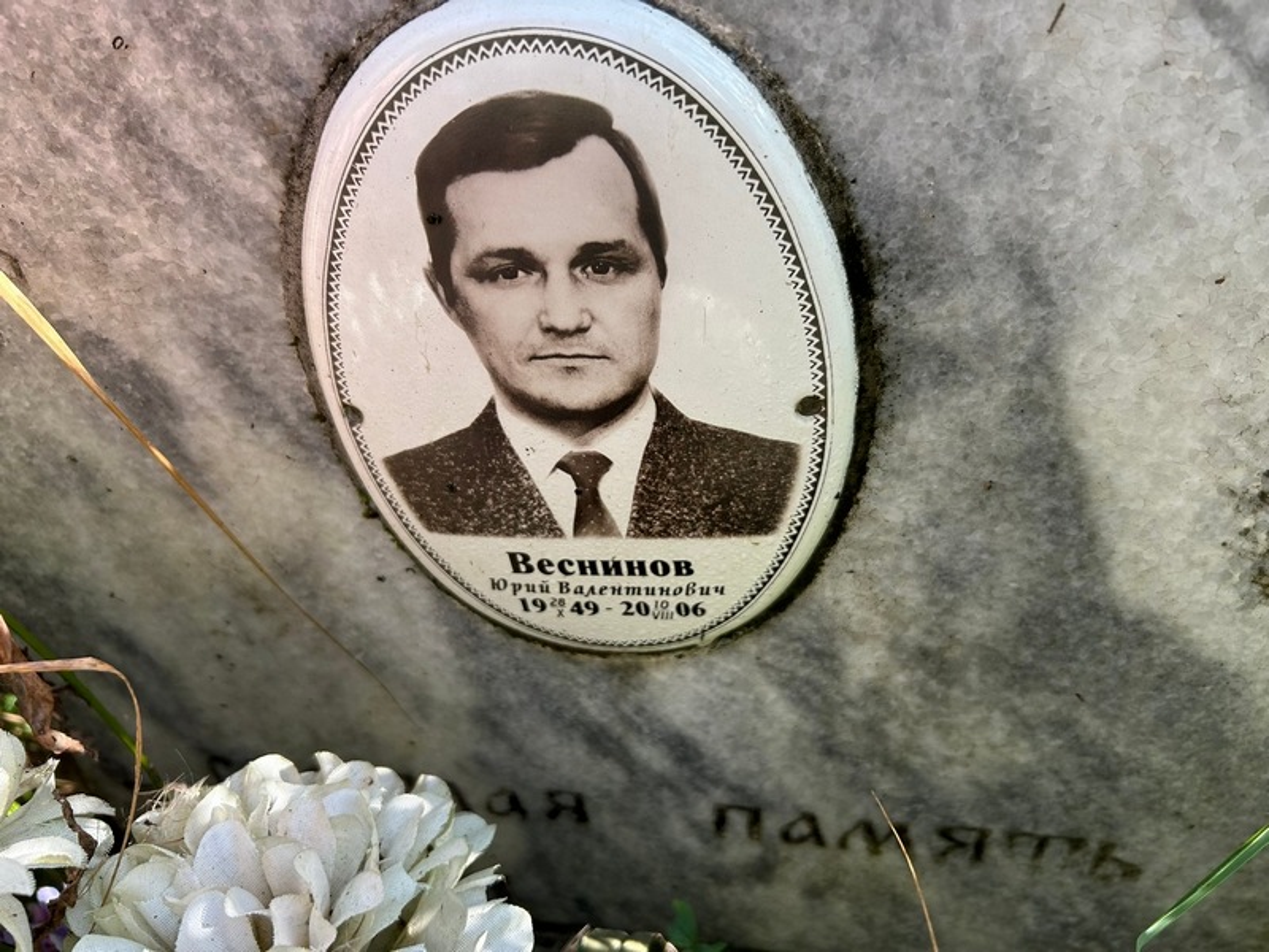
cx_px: 634
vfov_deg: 53.1
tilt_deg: -35.0
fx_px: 953
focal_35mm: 26
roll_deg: +3.6
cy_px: 476
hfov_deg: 67.3
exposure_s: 1/384
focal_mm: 5.7
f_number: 1.5
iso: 50
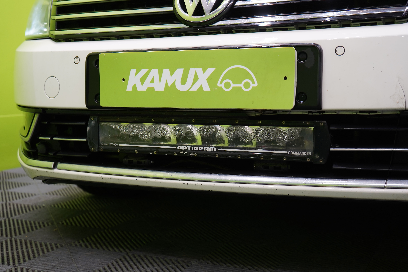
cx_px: 204
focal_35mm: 47
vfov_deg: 28.6
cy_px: 136
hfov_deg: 41.9
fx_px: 533
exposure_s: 1/25
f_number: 5
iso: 400
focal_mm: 47
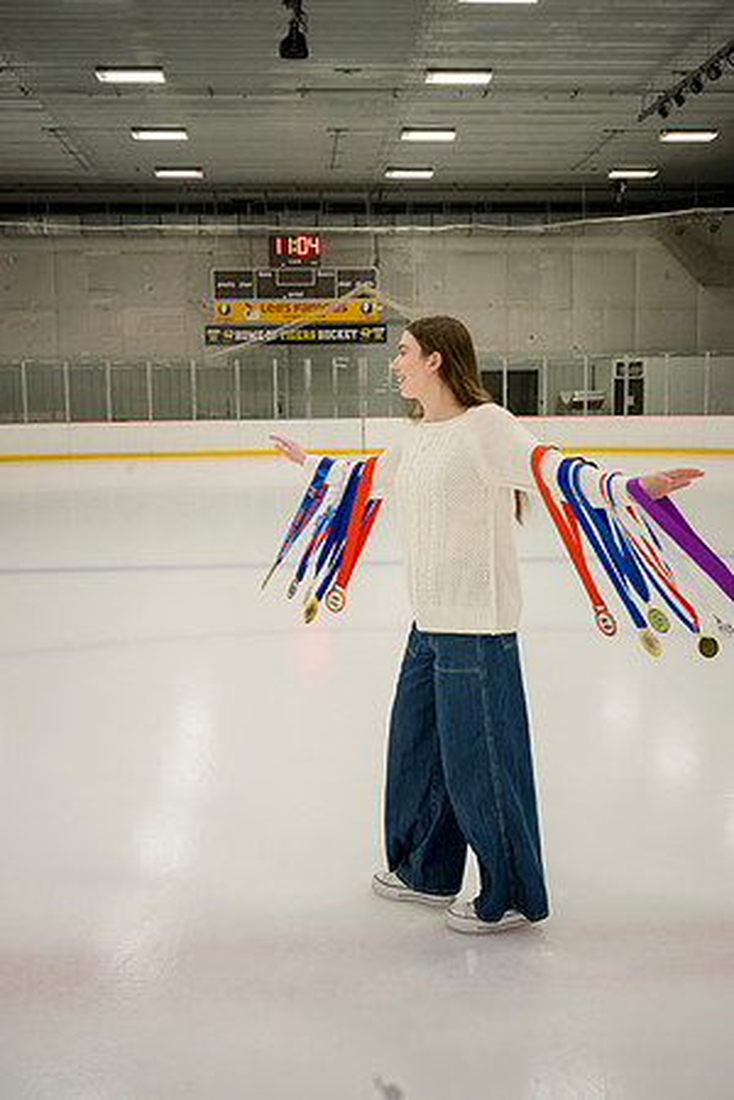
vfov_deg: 51.9
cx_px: 367
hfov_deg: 35.9
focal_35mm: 37
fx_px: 1131
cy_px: 550
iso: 3200
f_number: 8
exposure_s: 1/250
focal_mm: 37
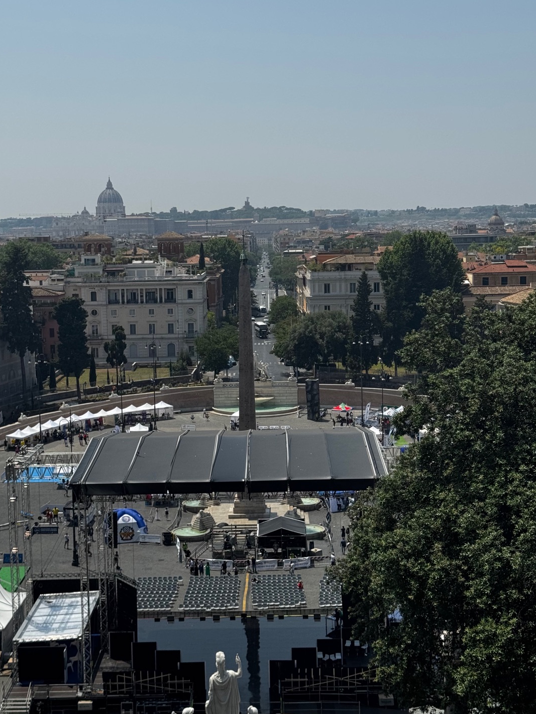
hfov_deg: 27.0
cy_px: 358
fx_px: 1115
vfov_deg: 35.5
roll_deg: +1.2
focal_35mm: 54
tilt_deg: -4.5
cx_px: 249
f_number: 1.78
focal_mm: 6.76
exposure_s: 1/7092
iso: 80
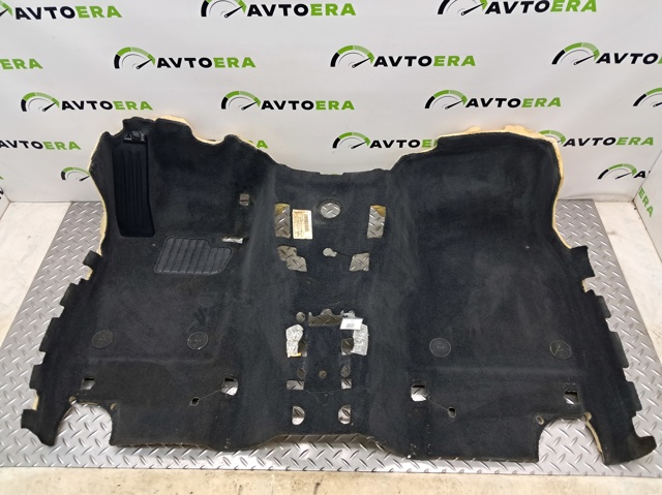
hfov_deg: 65.4
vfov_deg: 51.3
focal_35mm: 27
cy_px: 248
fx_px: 516
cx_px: 331
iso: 160
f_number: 1.8
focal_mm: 4
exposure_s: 1/50
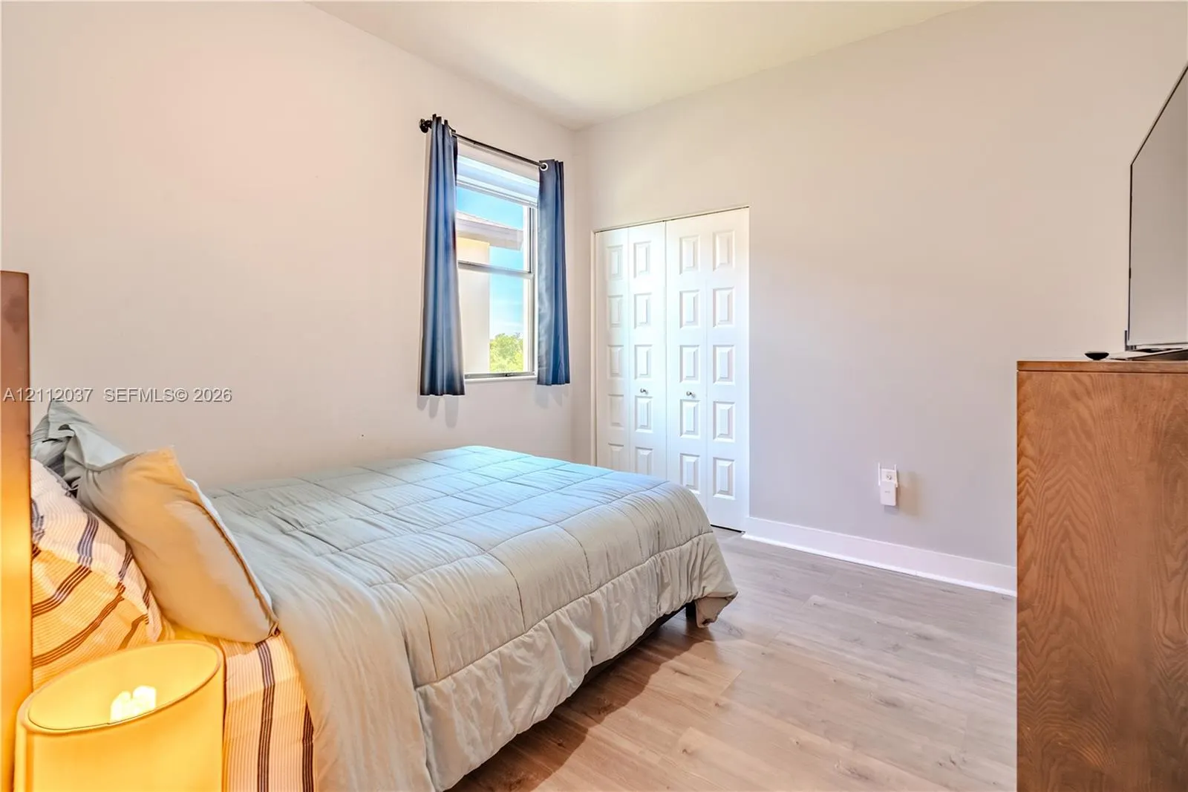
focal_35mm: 16
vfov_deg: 73.7
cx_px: 594
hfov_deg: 96.7
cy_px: 396
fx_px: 528
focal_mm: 16
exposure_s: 1/640
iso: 1600
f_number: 8
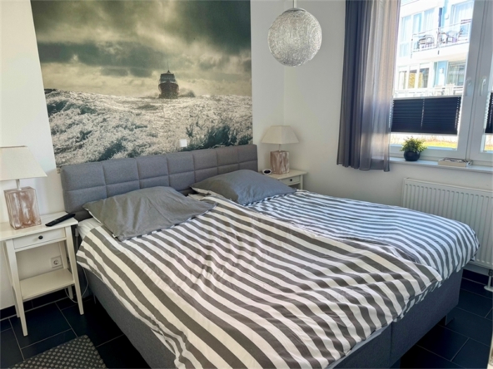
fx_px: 342
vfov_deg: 56.8
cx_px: 246
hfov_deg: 71.6
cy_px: 184
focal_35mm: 24
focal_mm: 6.76
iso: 100
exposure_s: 1/121
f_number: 1.78
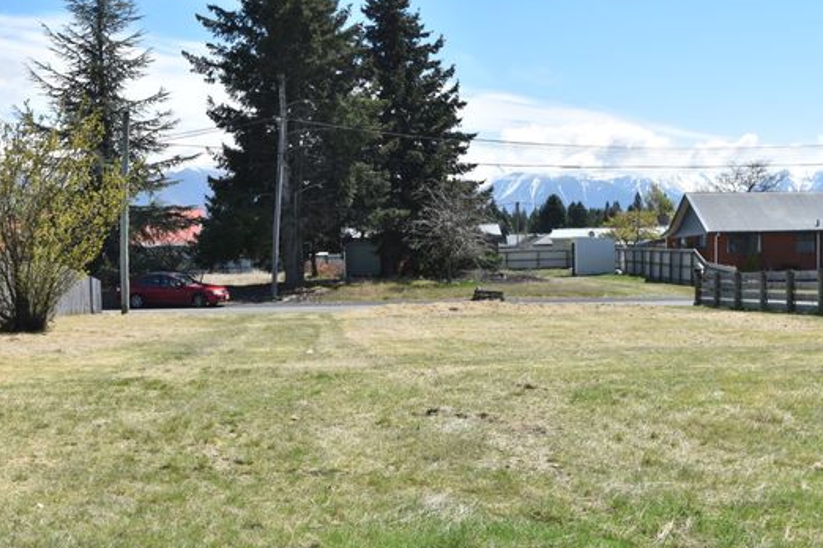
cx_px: 361
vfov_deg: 25.3
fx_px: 1212
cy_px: 381
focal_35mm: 53
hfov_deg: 37.5
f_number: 10
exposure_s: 1/400
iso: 200
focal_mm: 24
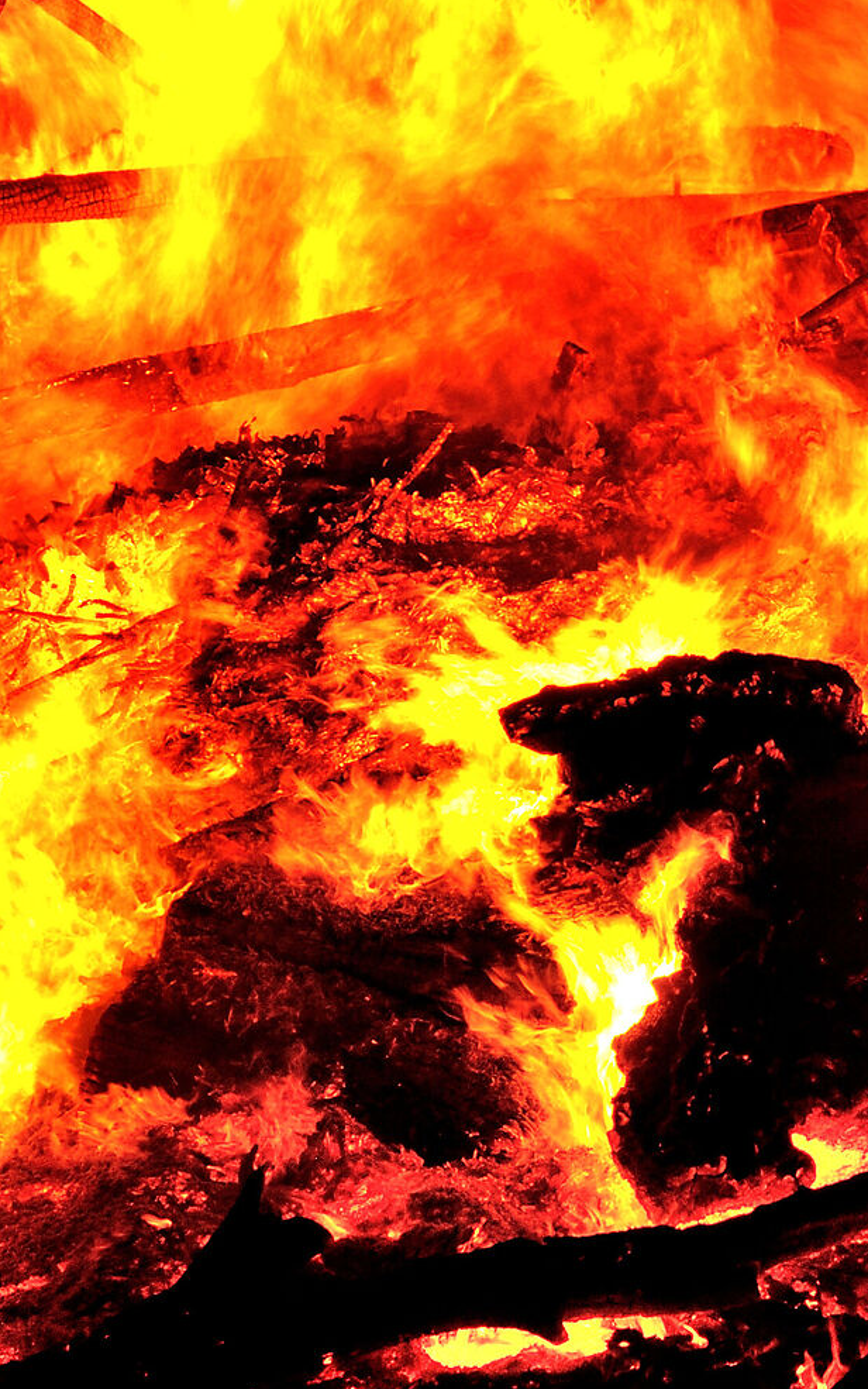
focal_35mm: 130
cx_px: 1272
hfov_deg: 9.8
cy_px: 520
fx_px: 4927
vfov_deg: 16.0
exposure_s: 1/60
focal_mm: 35
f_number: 8
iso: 200
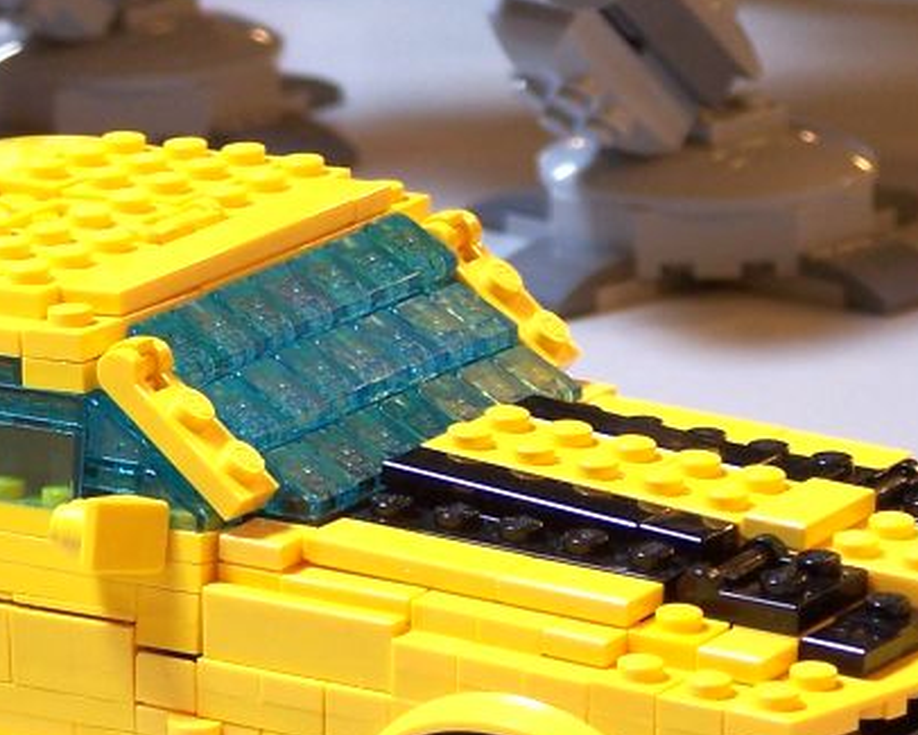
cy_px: 421
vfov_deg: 5.4
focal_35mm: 288
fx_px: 7827
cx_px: 301
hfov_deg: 6.7
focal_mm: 19.4
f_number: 3.2
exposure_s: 1/6
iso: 80
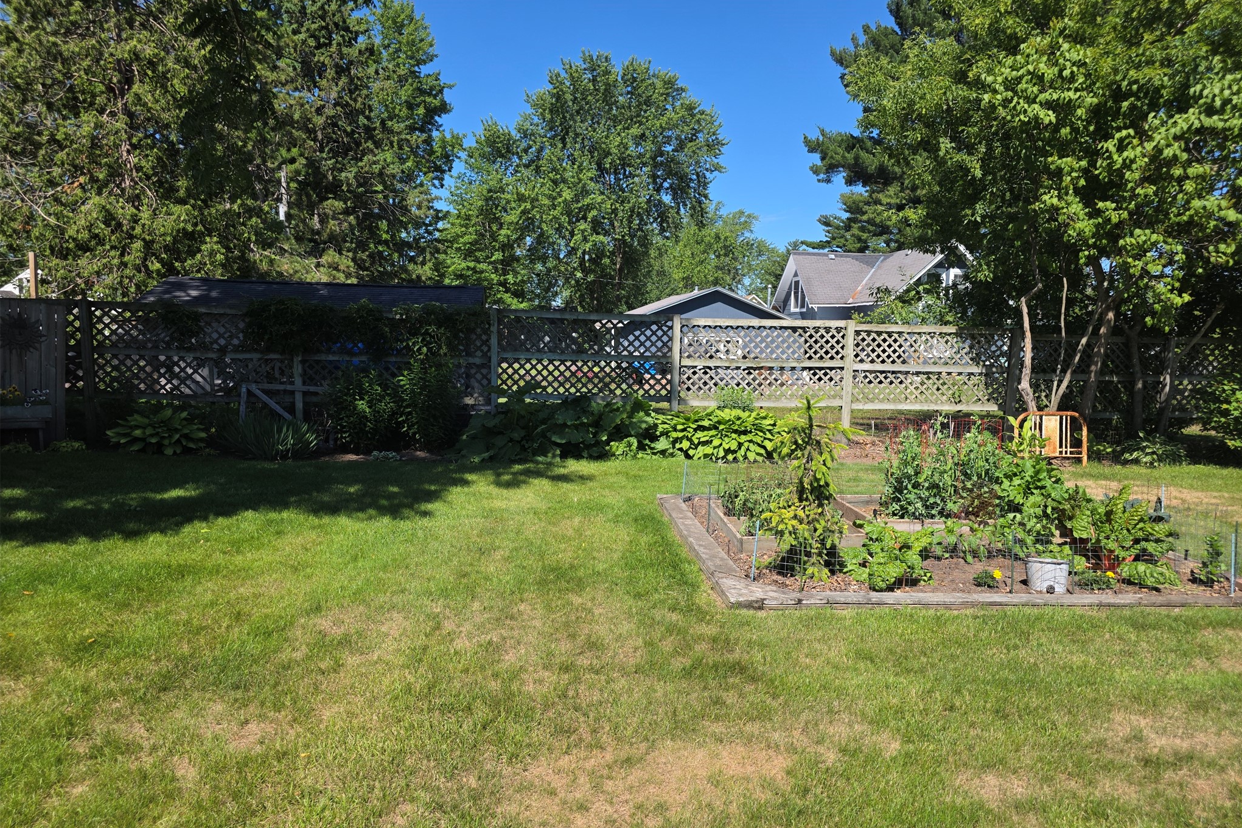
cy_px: 437
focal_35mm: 24
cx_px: 623
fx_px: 828
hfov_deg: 73.7
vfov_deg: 53.1
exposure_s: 1/4145
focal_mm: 6.3
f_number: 1.7
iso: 80
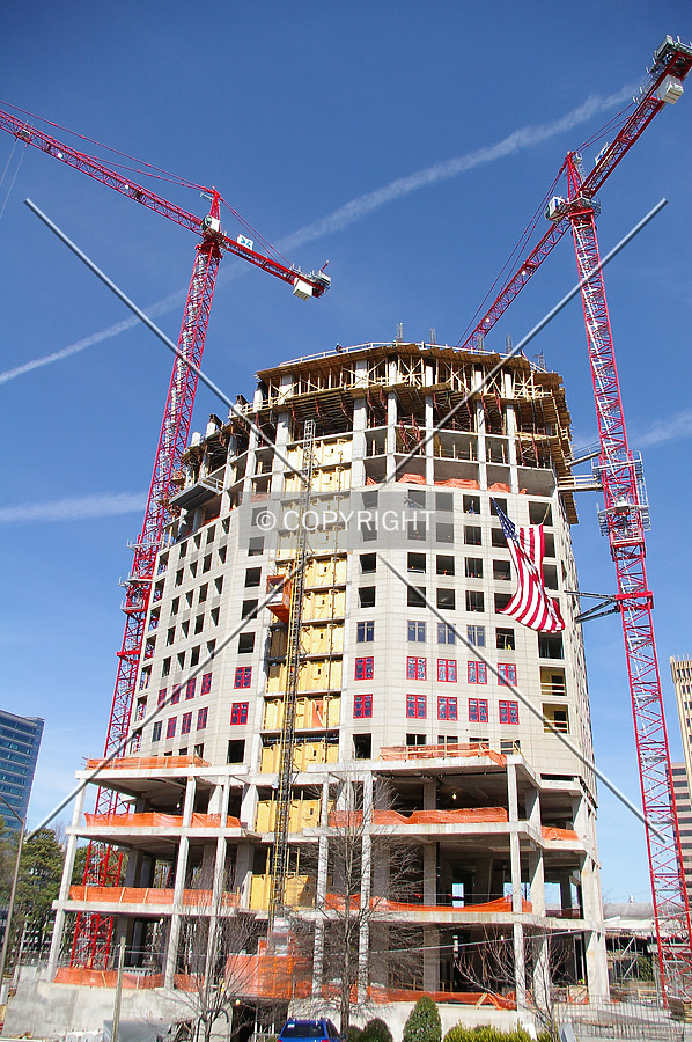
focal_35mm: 27
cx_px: 346
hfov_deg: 47.8
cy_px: 521
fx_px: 780
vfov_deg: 67.4
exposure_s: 1/750
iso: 400
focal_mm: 18
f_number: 8
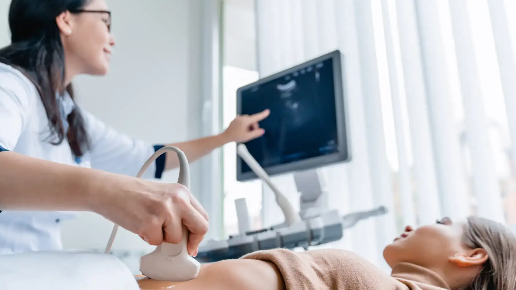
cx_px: 256
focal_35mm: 32
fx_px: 438
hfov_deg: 61.0
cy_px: 164
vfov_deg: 36.6
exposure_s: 1/200
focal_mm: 30
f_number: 3.2
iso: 1000
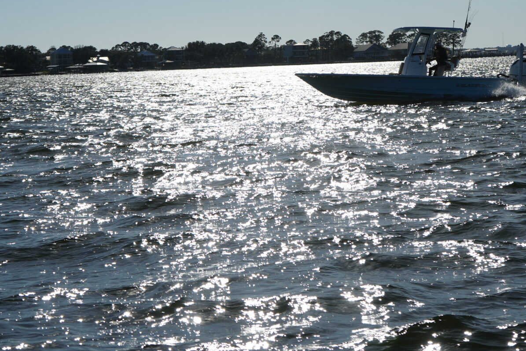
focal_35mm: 90
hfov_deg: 22.5
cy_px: 65
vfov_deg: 15.1
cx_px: 345
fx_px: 1315
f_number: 5
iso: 100
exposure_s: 1/4000
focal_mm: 42
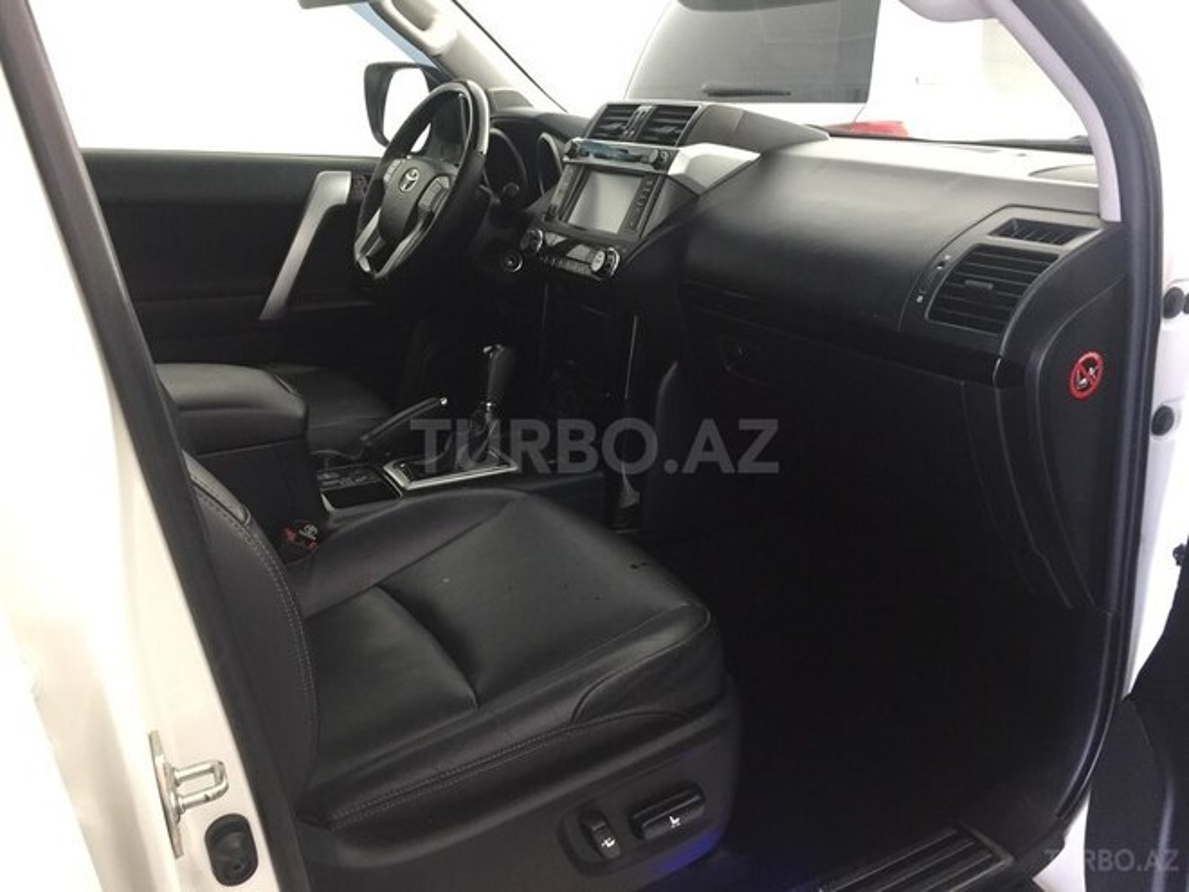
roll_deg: -1.2
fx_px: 996
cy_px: 446
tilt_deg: -19.0
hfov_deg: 61.7
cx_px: 594
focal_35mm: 29
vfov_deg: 48.2
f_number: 2.2
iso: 200
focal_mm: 4.15
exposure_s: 1/33
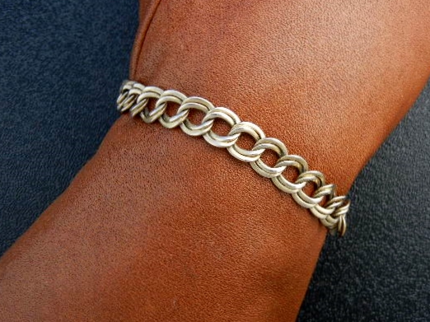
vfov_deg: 26.5
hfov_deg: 34.9
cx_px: 239
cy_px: 160
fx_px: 683
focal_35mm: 55
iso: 200
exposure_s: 1/2.9
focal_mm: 8.1
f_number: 3.8
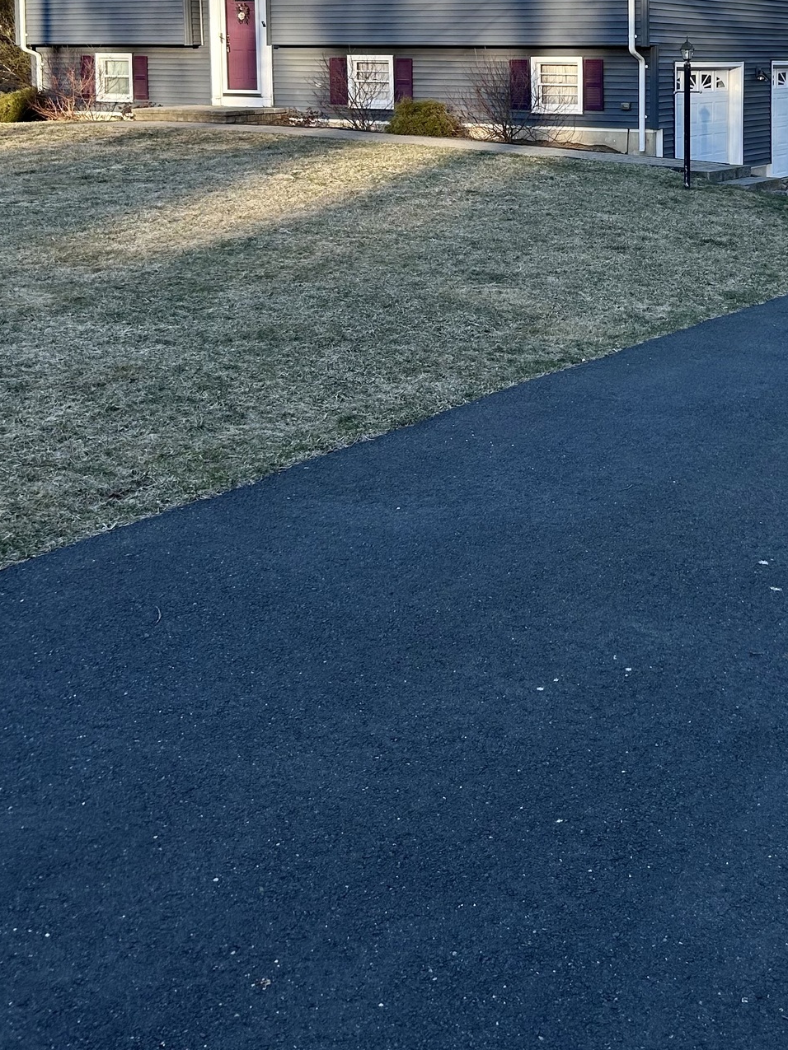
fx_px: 1427
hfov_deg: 29.8
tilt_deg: -4.5
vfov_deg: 38.5
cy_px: 173
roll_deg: +0.4
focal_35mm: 47
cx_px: 676
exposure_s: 1/1326
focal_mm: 5.7
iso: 50
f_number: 1.5
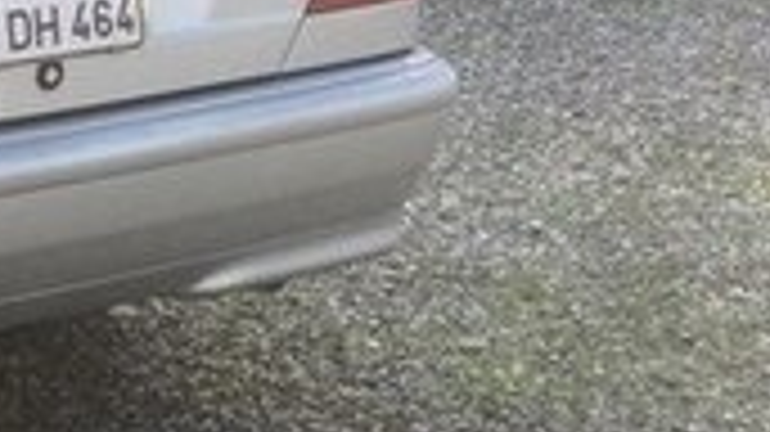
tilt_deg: -10.3
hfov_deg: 15.8
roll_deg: +2.0
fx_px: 2490
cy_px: 52
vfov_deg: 9.9
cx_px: -459
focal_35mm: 122
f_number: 2.2
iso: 32
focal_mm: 4.15
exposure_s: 1/684
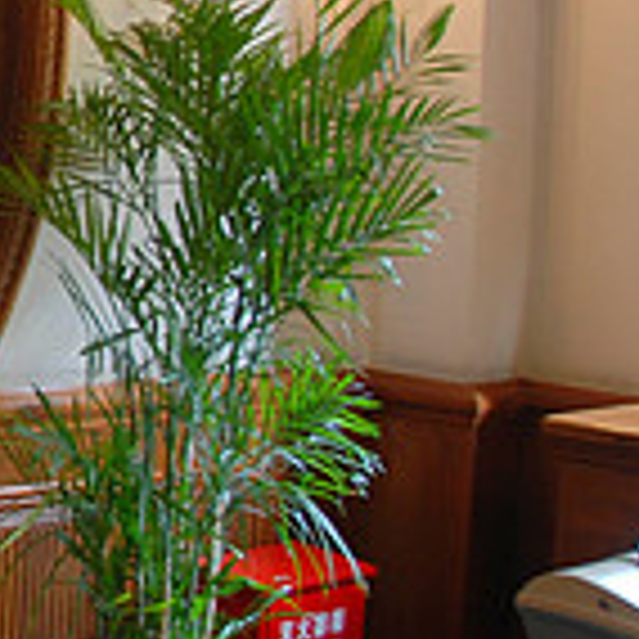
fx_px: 1963
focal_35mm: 94
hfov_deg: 16.1
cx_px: -446
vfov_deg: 18.3
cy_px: 130
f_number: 3.5
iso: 160
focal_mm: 18
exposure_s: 1/10
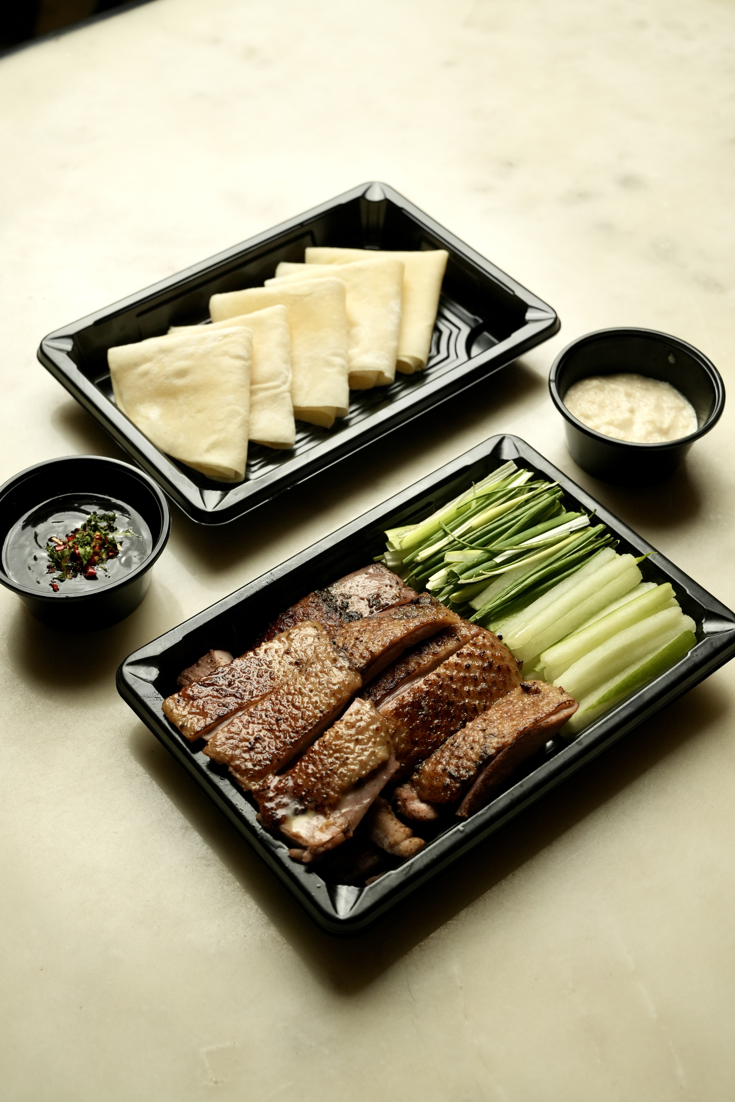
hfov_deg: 28.6
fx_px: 1439
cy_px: 551
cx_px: 368
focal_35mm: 47
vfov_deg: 41.9
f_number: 10
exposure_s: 1/100
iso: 1250
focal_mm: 47
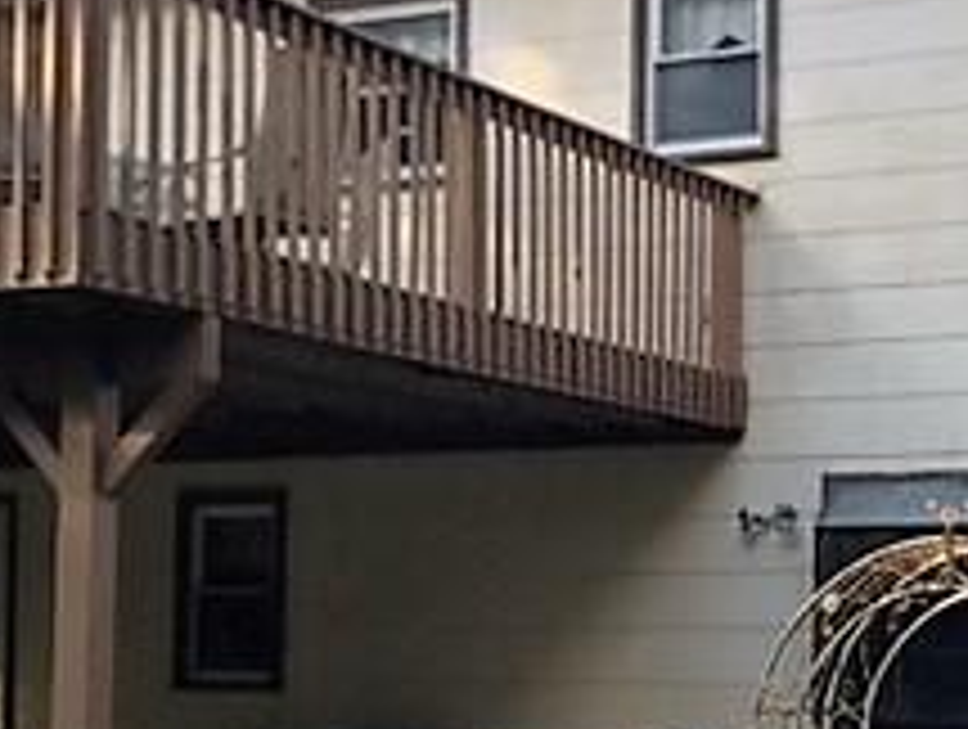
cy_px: 646
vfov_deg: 17.0
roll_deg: -0.9
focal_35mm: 86
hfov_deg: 22.3
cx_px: 831
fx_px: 2409
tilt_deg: +3.3
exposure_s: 1/233
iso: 32
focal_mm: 4.15
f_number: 2.2
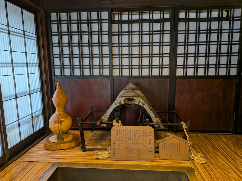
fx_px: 168
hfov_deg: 71.6
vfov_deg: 56.8
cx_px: 121
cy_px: 90
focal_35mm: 24
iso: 253
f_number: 1.7
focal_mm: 4.53
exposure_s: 1/120
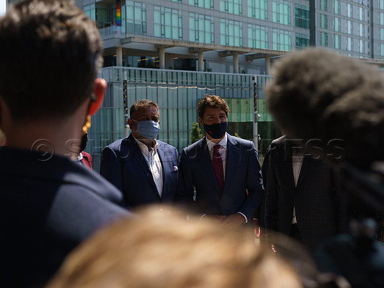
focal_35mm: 54
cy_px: 144
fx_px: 600
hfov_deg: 35.5
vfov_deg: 27.0
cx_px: 192
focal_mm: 50
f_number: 5
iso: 100
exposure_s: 1/320
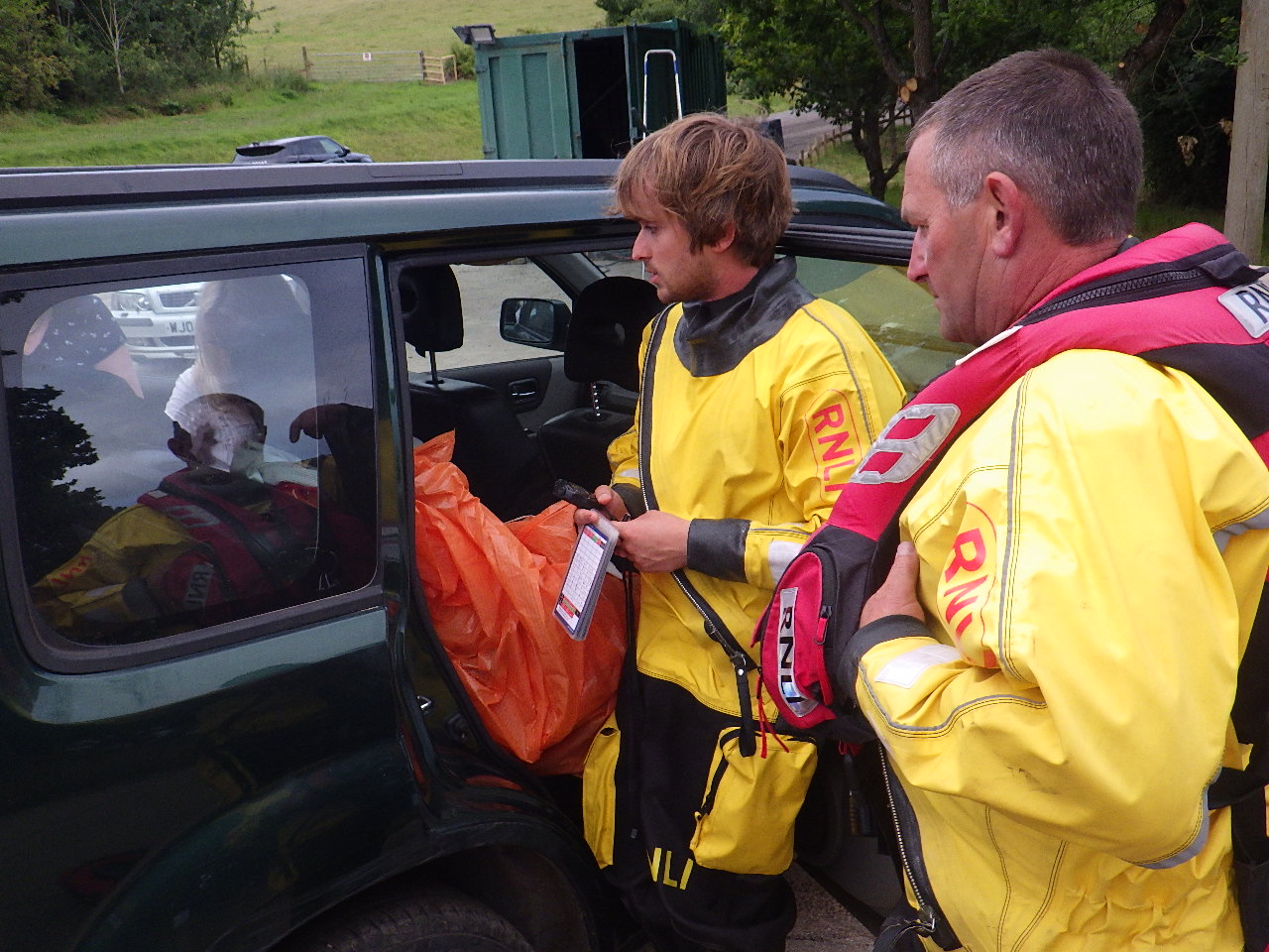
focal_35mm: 34
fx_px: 1246
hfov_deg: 54.0
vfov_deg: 41.8
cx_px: 634
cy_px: 476
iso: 250
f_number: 3.8
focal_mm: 6.1
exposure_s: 1/60
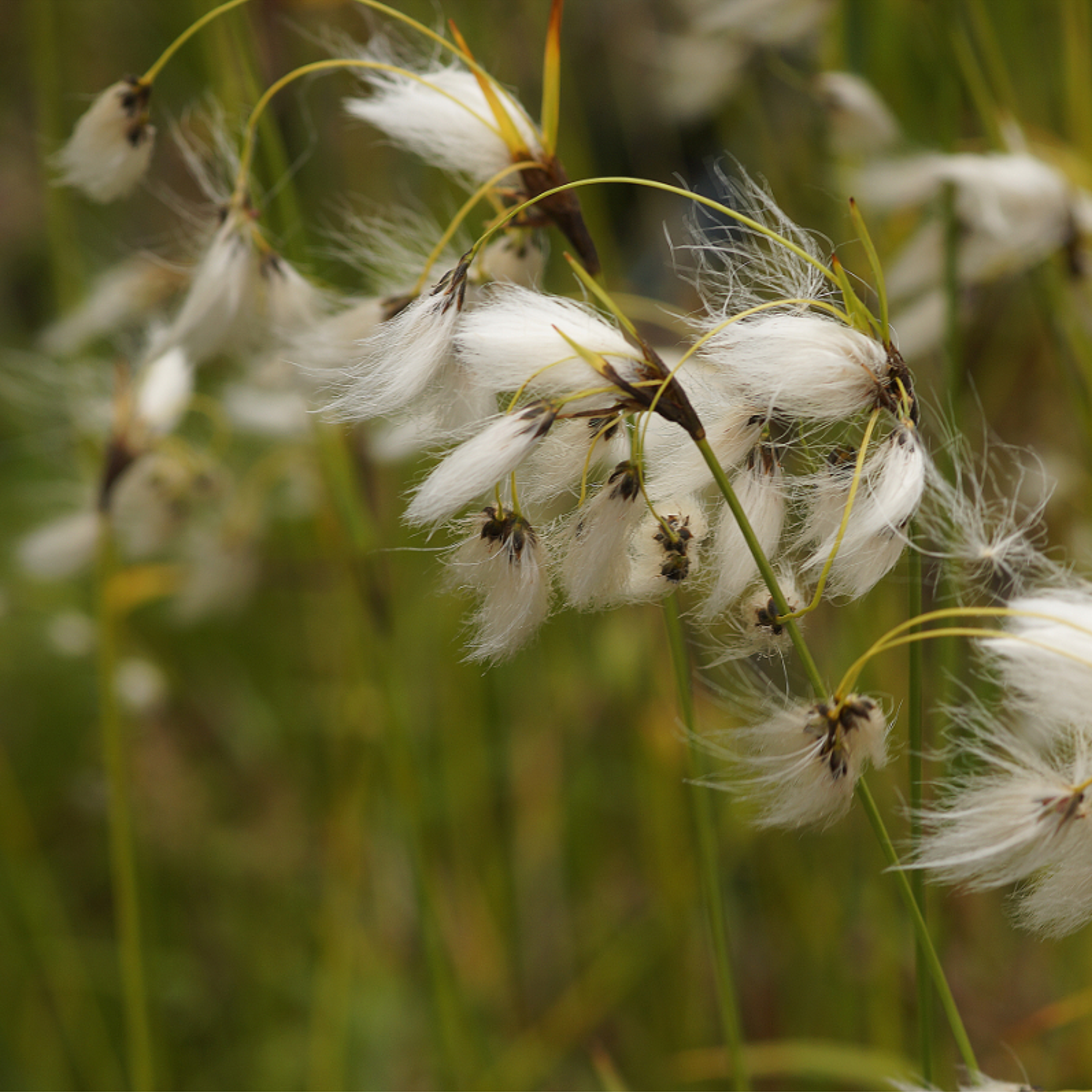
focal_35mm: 192
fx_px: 6853
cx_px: 741
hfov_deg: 9.1
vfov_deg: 9.1
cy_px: 545
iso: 100
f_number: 5.6
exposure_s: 1/250
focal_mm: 100
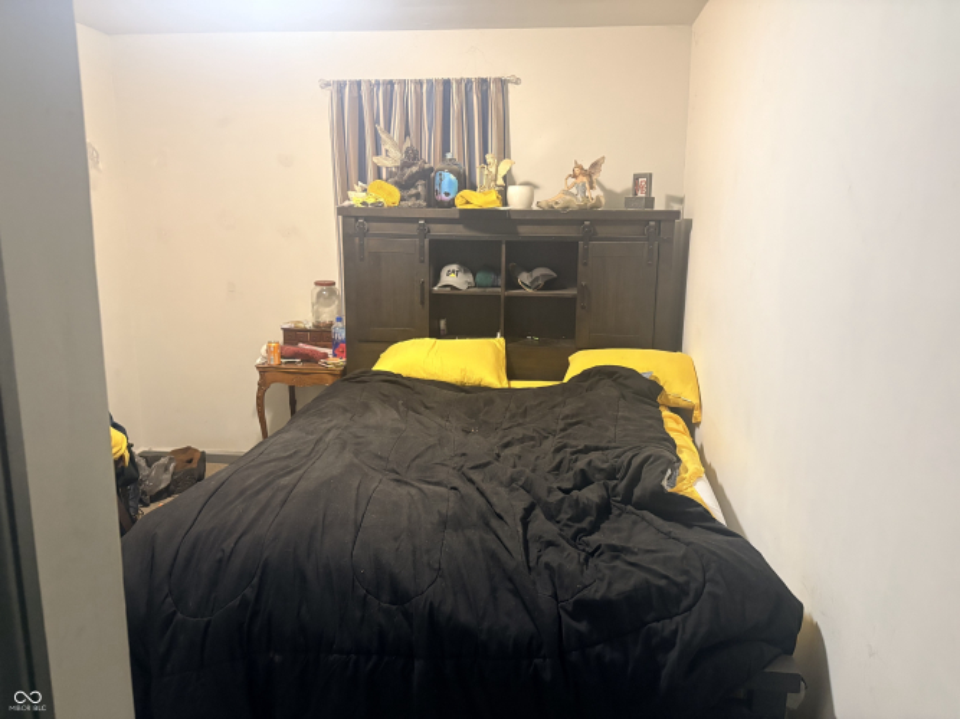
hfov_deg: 67.3
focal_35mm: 26
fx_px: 721
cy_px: 360
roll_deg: -1.2
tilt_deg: -10.4
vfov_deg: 53.0
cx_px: 480
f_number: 1.6
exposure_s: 1/60
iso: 400
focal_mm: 5.96
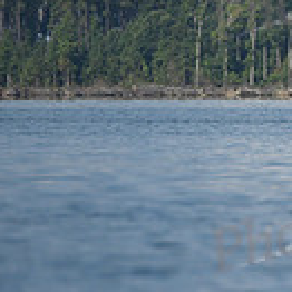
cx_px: 642
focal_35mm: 754
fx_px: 7196
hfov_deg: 2.3
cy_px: 68
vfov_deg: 2.3
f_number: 3.5
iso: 320
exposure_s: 1/8000
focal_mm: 200
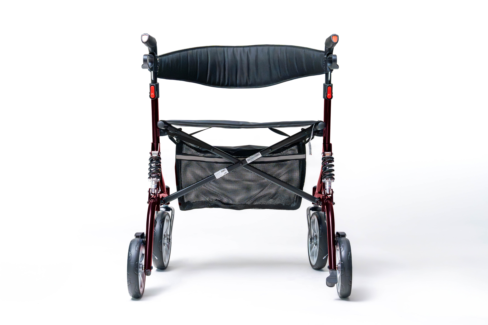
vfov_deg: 28.6
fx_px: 637
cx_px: 244
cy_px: 162
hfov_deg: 41.9
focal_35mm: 47
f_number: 8
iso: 8000
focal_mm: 47
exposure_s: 1/200
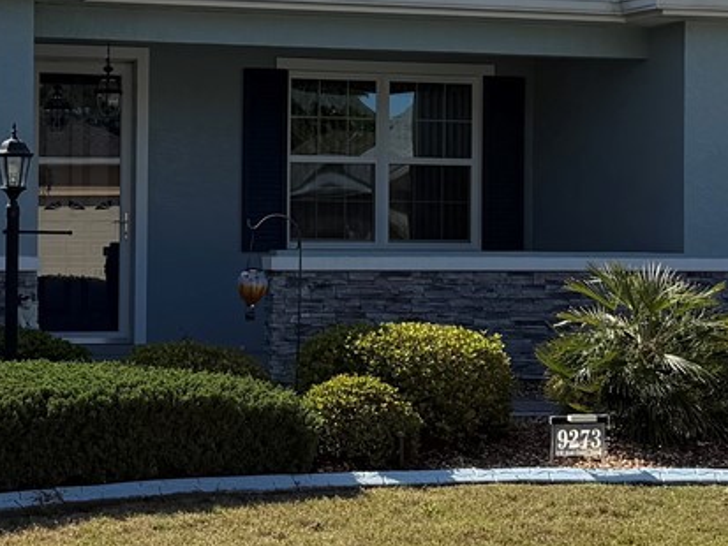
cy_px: 169
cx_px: 289
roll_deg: -0.6
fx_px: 1956
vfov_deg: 15.9
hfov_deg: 21.0
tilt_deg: +1.1
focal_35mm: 93
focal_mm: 6.76
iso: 80
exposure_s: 1/6173
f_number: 1.78
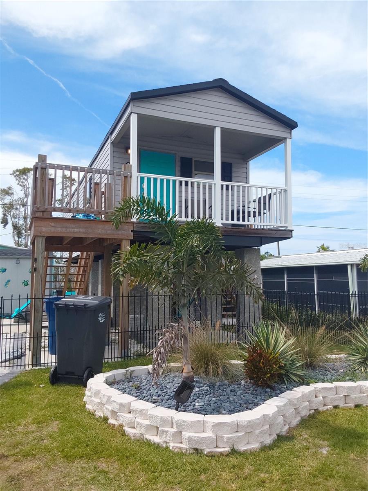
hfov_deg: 49.7
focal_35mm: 28
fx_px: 397
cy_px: 246
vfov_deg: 63.4
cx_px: 184
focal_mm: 2.91
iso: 50
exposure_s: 1/1910
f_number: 1.9
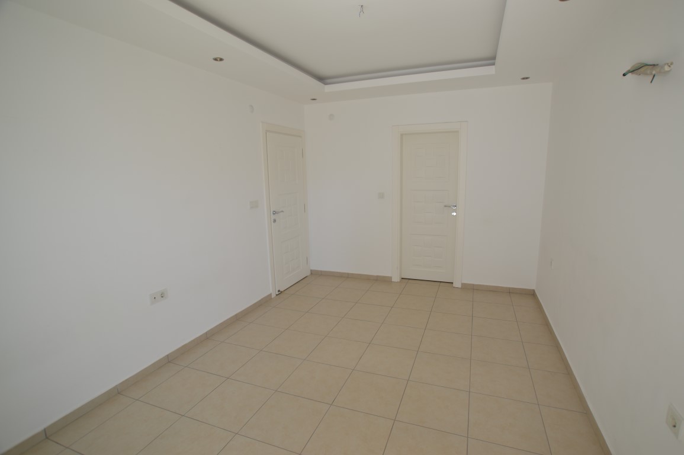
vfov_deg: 72.0
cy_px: 228
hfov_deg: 95.0
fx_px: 313
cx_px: 342
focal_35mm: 16
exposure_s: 1/100
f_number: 4.5
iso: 100
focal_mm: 11
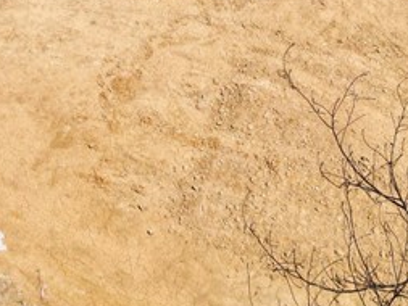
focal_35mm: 97
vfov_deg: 13.2
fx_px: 1144
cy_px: -304
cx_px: 147
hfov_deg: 20.2
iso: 120
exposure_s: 1/3200
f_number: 1.7
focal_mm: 6.72
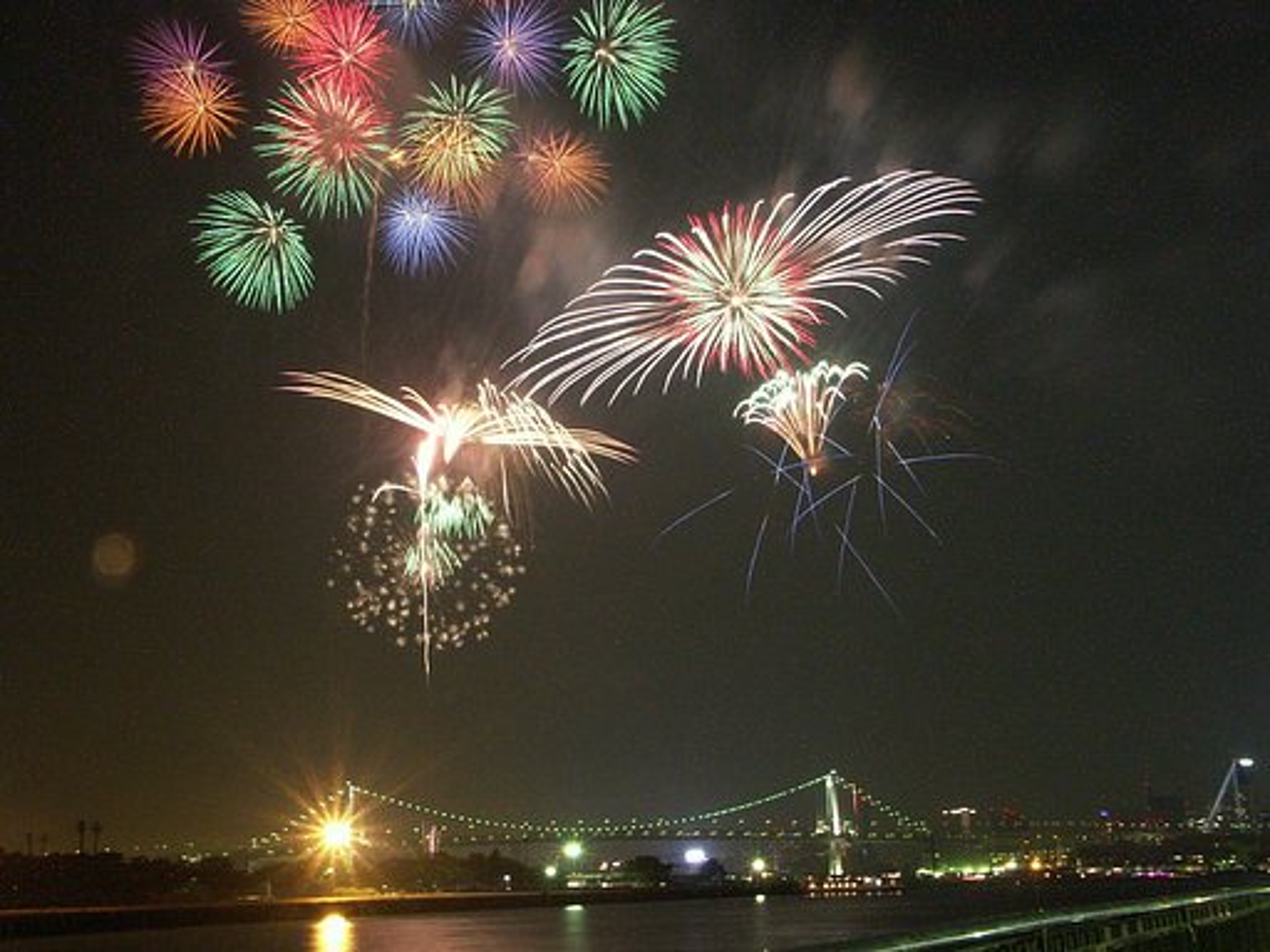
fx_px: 1614
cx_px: 635
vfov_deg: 32.9
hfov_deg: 42.9
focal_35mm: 44
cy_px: 476
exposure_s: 9
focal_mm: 11.42
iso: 100
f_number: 11
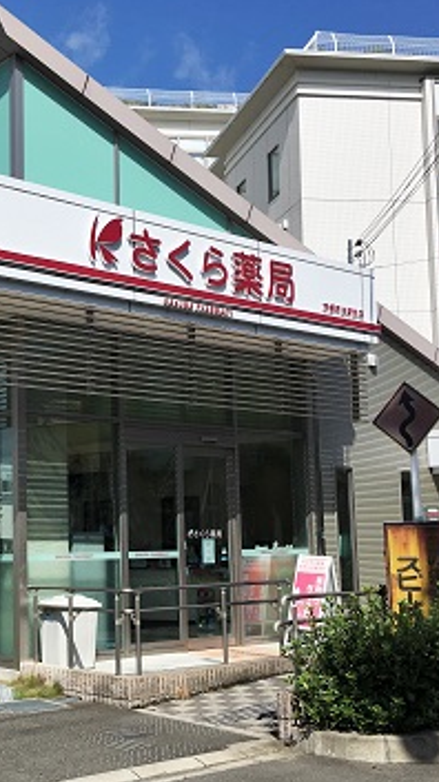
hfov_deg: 27.0
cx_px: 78
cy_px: 388
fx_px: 892
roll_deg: +0.8
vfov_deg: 47.4
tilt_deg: +6.9
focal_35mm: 43
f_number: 2.2
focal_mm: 4.15
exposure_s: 1/3077
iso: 25
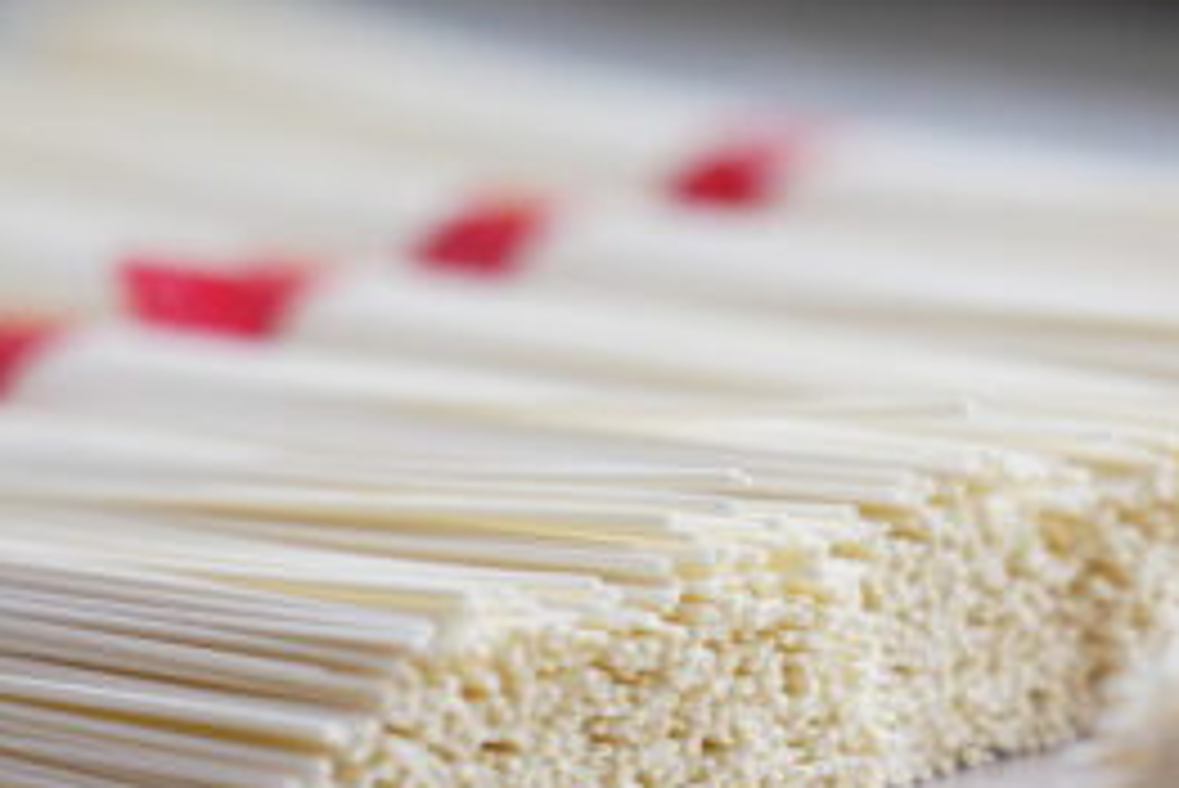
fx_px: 10092
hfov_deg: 6.7
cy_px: 450
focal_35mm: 308
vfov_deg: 4.5
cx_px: 860
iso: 2500
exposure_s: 1/160
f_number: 4
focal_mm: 105
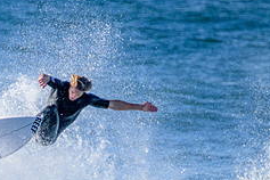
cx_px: -50
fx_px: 14654
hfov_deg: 1.1
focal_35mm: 1954
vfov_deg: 0.7
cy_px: 194
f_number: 11
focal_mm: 800
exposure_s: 1/2000
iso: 1100
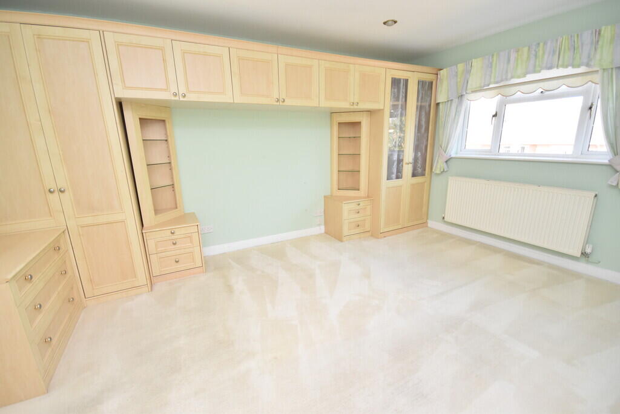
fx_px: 258
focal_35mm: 15
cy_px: 207
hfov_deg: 100.4
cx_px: 310
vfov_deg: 77.3
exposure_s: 1/160
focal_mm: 10
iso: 800
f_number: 4.5
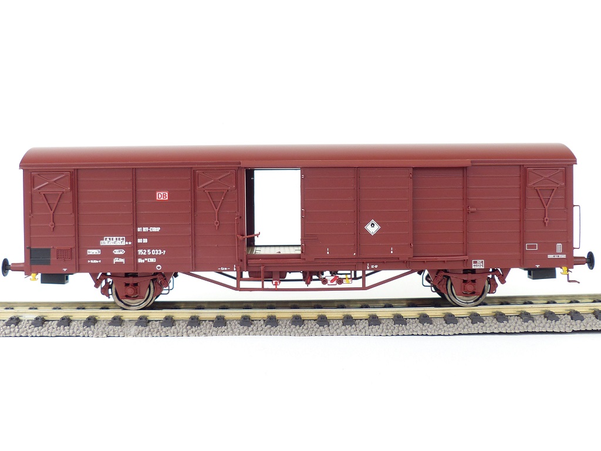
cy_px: 226
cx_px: 300
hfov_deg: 52.6
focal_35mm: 35
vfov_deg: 40.7
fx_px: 608
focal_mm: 6.2
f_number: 2.8
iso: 100
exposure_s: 1/100
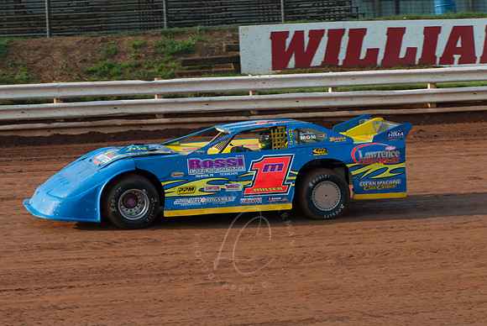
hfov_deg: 17.0
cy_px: 163
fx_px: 1625
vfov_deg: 11.4
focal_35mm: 120
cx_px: 244
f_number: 5.6
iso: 200
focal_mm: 80
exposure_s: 1/400
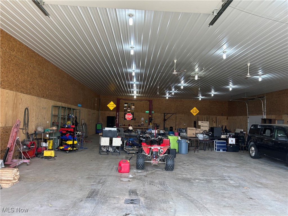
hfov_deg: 67.3
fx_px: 216
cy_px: 108
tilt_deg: +0.8
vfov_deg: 53.1
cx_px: 144
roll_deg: -2.2
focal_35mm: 26
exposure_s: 1/130
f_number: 1.5
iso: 32
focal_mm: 5.7
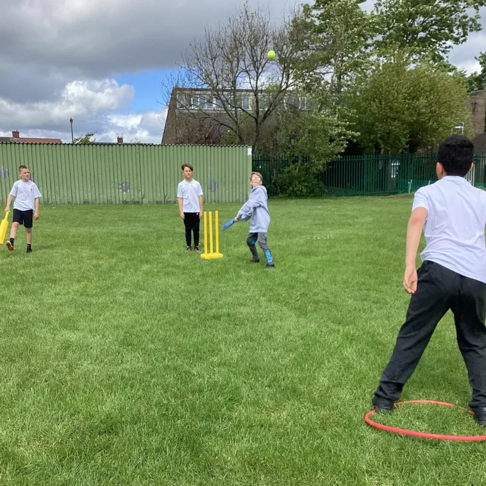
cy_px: 307
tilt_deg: -12.5
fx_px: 588
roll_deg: +1.4
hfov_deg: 44.9
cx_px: 244
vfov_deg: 44.5
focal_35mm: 37
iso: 25
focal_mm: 3.3
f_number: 2.4
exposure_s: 1/876
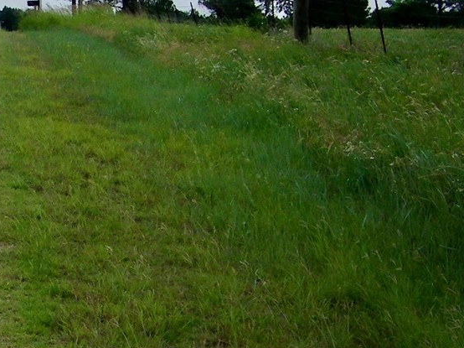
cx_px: -111
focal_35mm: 104
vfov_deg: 14.2
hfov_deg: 17.9
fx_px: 1393
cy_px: 248
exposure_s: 1/320
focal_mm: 5.4
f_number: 7.2
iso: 80
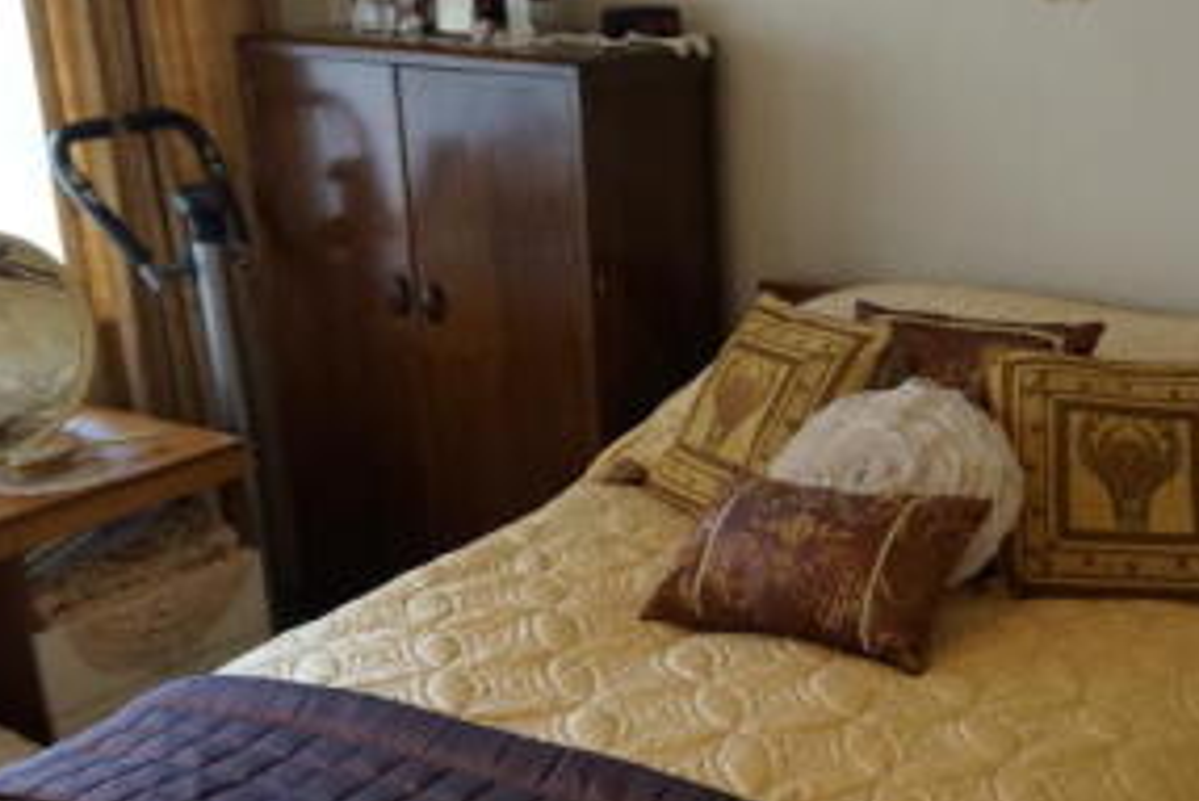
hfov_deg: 34.8
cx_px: 998
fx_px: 1833
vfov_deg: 24.4
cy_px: 610
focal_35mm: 55
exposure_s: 1/160
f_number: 3.5
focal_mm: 16
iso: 2000
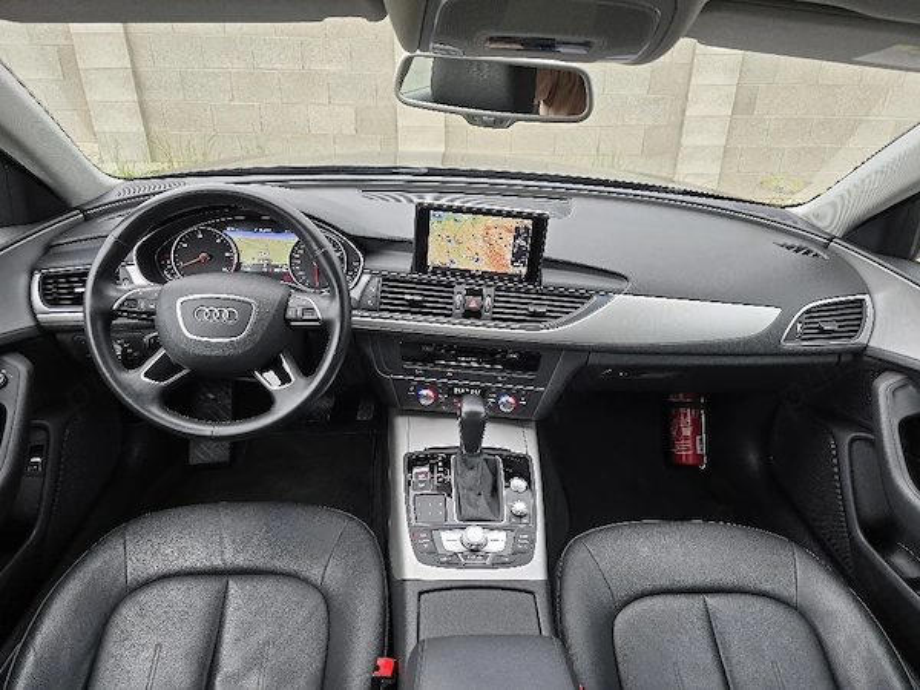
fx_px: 611
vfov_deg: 58.9
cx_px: 460
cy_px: 345
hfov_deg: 73.9
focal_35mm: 23
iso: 40
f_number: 1.7
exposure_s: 1/182
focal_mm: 6.3
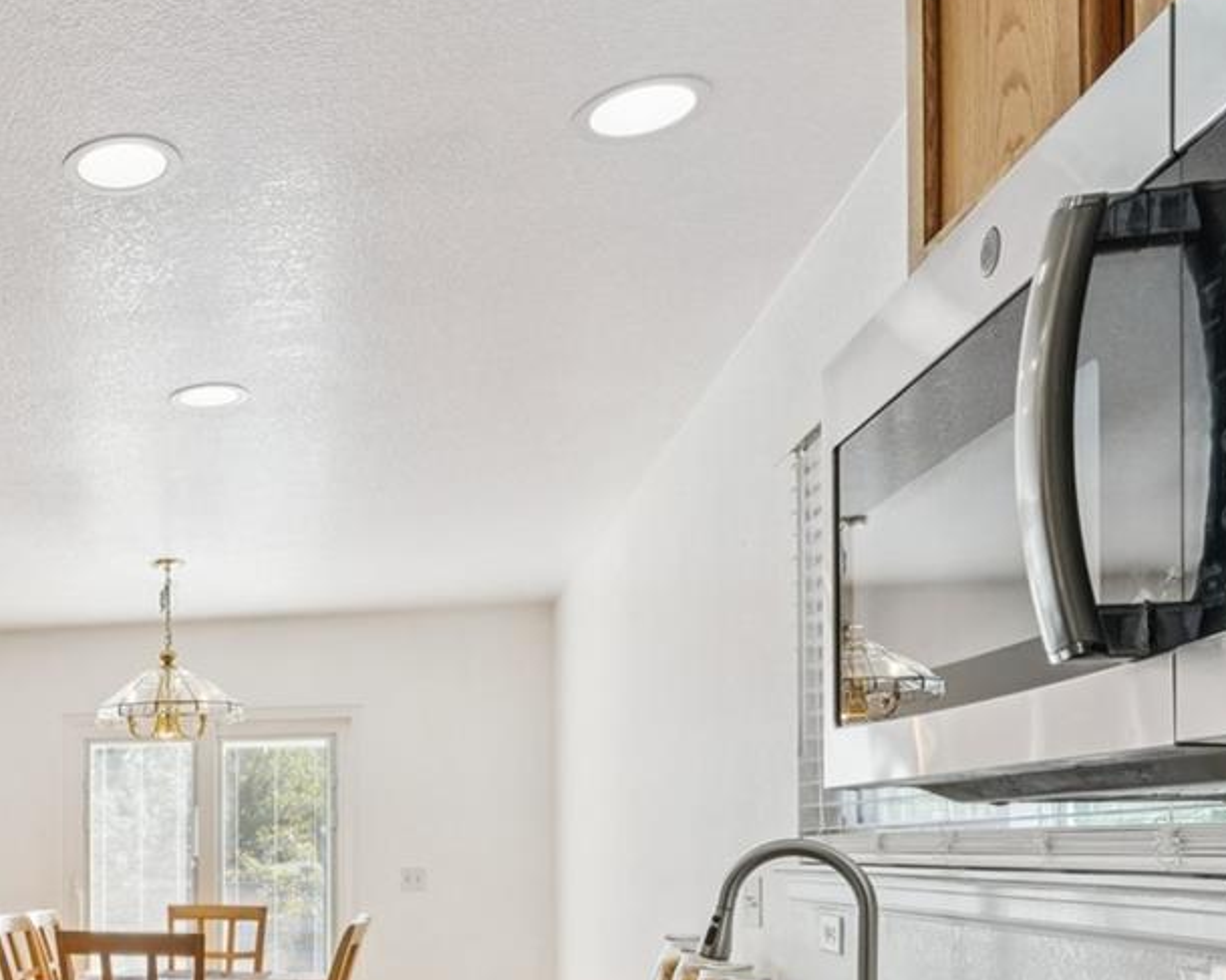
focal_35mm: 37
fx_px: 1342
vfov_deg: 37.9
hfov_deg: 41.1
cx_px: -66
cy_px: 847
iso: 800
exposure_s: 1/20
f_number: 8
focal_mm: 10
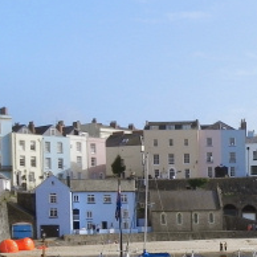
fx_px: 806
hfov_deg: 17.5
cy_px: 258
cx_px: 277
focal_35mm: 96
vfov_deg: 17.7
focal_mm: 5.9
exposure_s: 1/385
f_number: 6.3
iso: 160
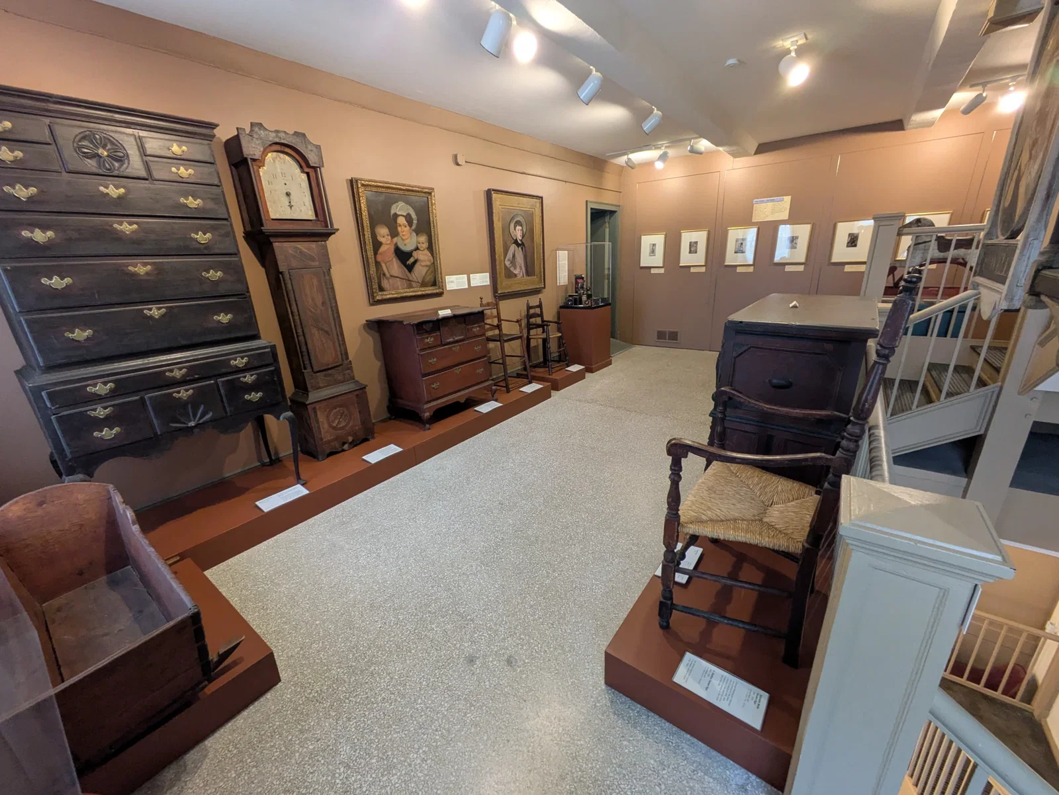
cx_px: 530
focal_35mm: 14
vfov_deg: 85.7
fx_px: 429
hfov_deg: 102.0
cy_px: 398
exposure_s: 1/24
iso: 327
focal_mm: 1.83
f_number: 2.2
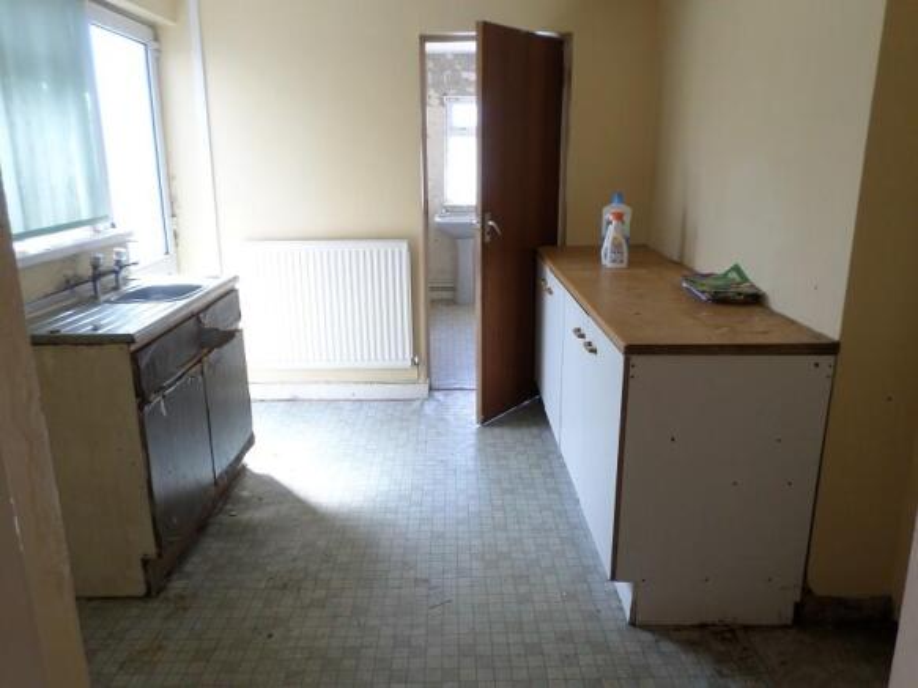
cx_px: 459
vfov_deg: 54.9
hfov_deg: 69.4
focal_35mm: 25
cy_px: 344
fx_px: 663
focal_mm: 4.5
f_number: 2.5
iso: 80
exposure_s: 1/60
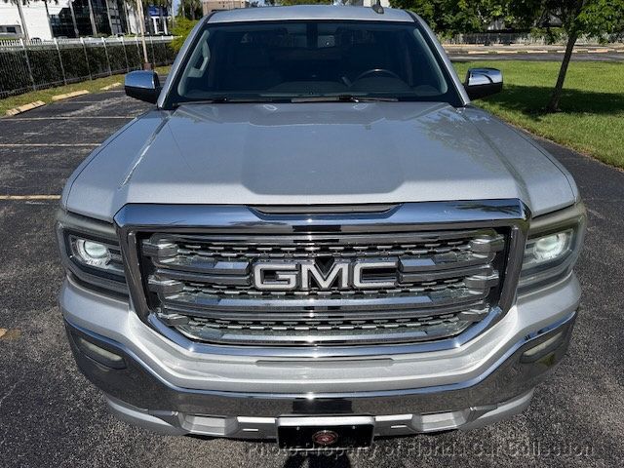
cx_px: 312
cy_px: 234
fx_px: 433
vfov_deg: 56.8
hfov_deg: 71.6
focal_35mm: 24
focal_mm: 6.76
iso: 80
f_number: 1.78
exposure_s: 1/8130
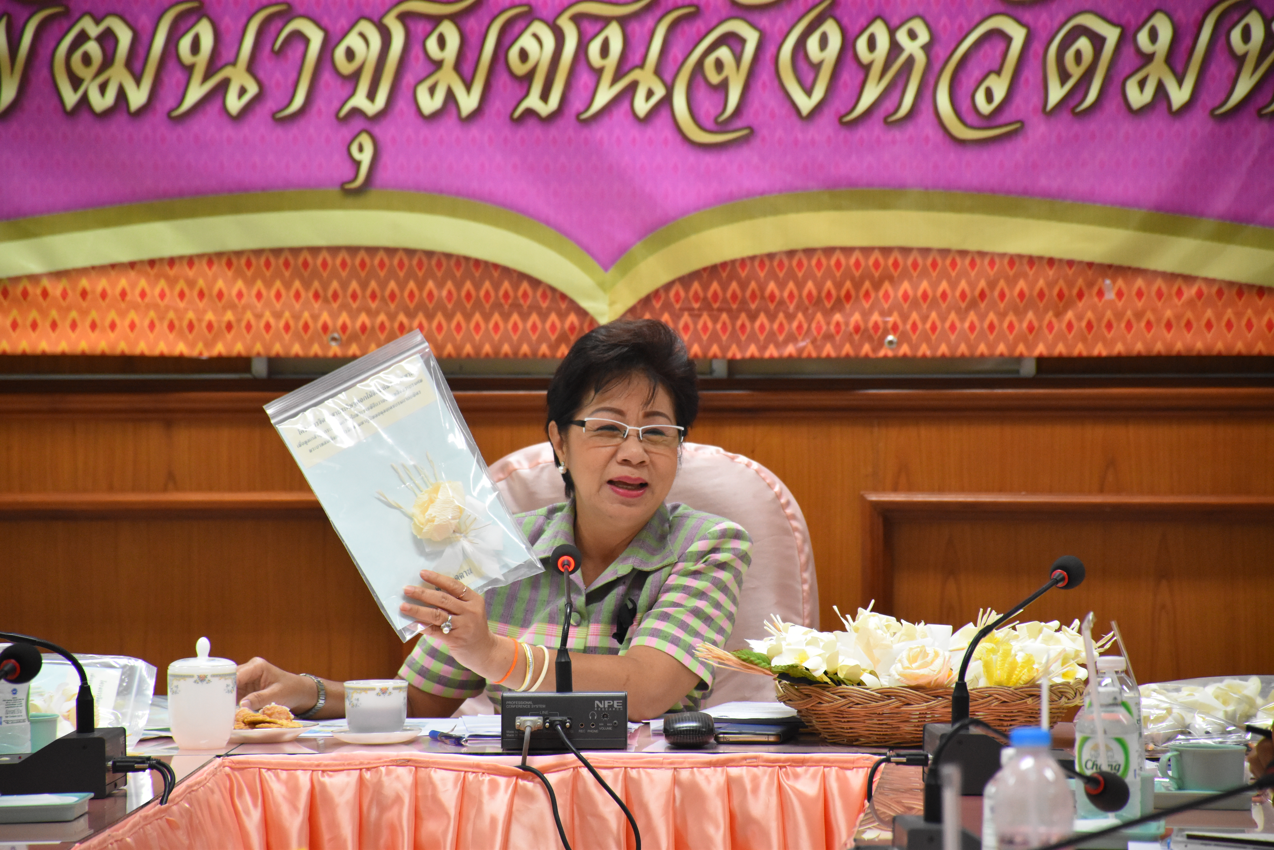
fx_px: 7431
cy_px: 425
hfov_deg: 9.8
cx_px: 637
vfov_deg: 6.5
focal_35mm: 210
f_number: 5.6
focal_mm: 140
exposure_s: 1/125
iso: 2200
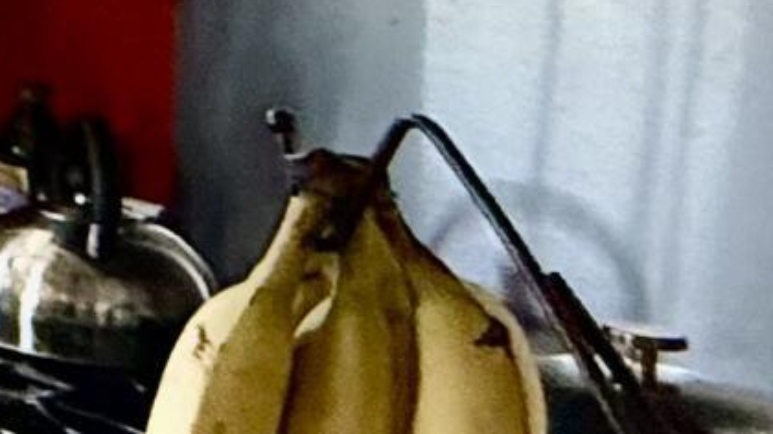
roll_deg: -0.4
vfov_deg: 10.7
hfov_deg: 12.1
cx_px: -1413
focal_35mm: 109
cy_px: -235
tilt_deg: -0.7
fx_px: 2234
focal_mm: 2.22
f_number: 2.2
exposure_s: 1/68
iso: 320
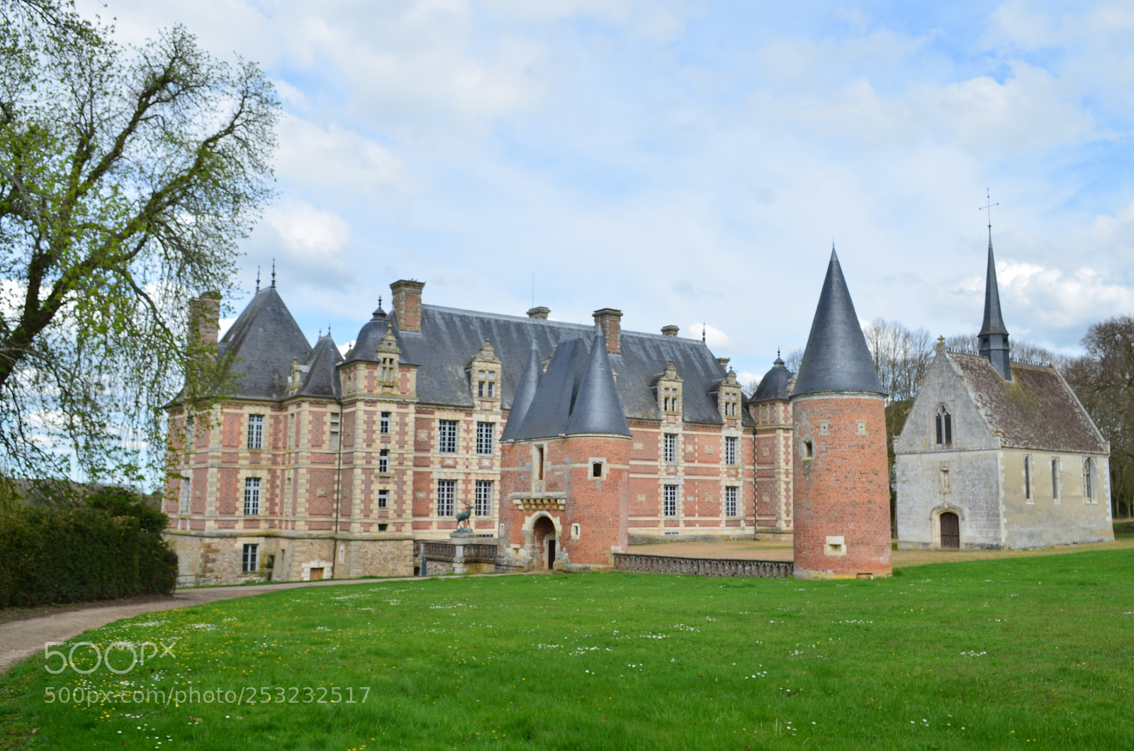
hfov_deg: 62.0
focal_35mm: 30
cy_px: 376
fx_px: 943
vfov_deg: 43.4
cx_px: 567
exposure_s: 1/125
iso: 110
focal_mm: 20
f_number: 11
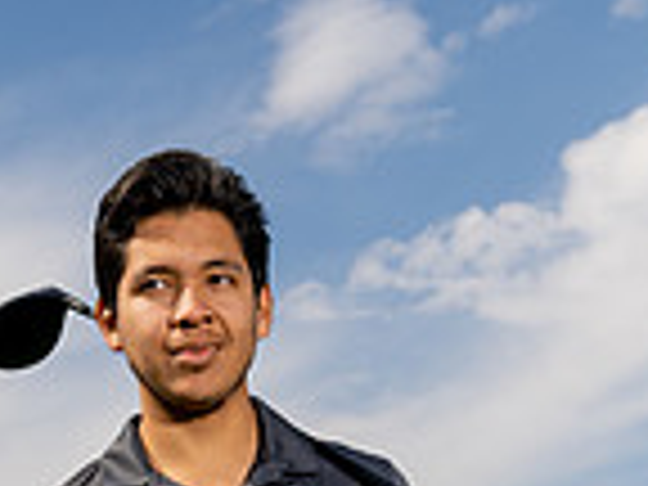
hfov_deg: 19.8
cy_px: 1008
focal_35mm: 99
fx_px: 1853
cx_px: 346
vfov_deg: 12.8
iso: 100
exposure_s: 1/250
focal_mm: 33
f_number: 8
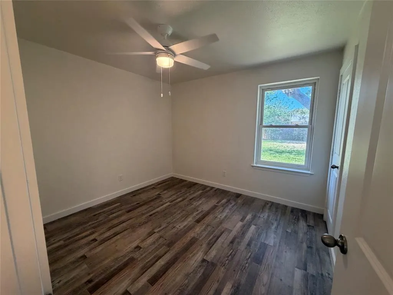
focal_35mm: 14
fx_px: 159
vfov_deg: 85.7
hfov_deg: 102.1
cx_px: 196
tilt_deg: -8.3
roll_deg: -0.3
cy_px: 148
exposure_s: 1/120
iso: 320
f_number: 2.2
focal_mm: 2.22
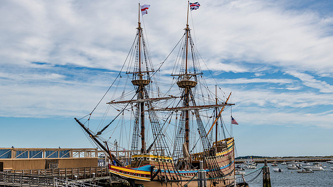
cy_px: 112
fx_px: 486
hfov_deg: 37.8
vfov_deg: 21.8
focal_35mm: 55
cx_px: 166
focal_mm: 50
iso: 64
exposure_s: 1/200
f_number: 8
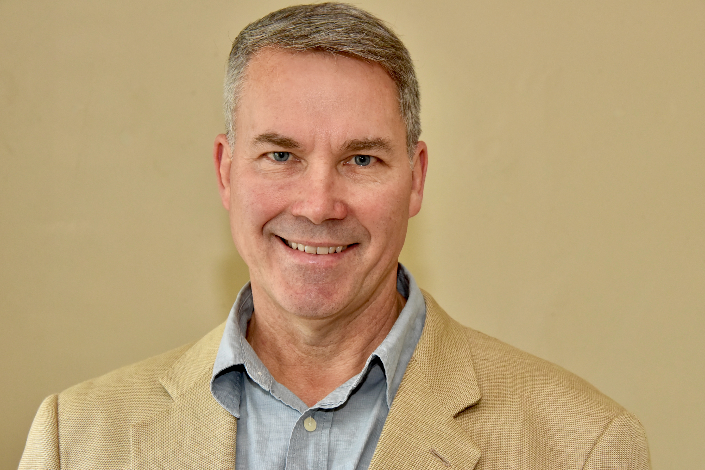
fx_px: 2057
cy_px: 235
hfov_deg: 19.5
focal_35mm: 105
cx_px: 352
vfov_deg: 13.0
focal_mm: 105
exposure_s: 1/125
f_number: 10
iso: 4000
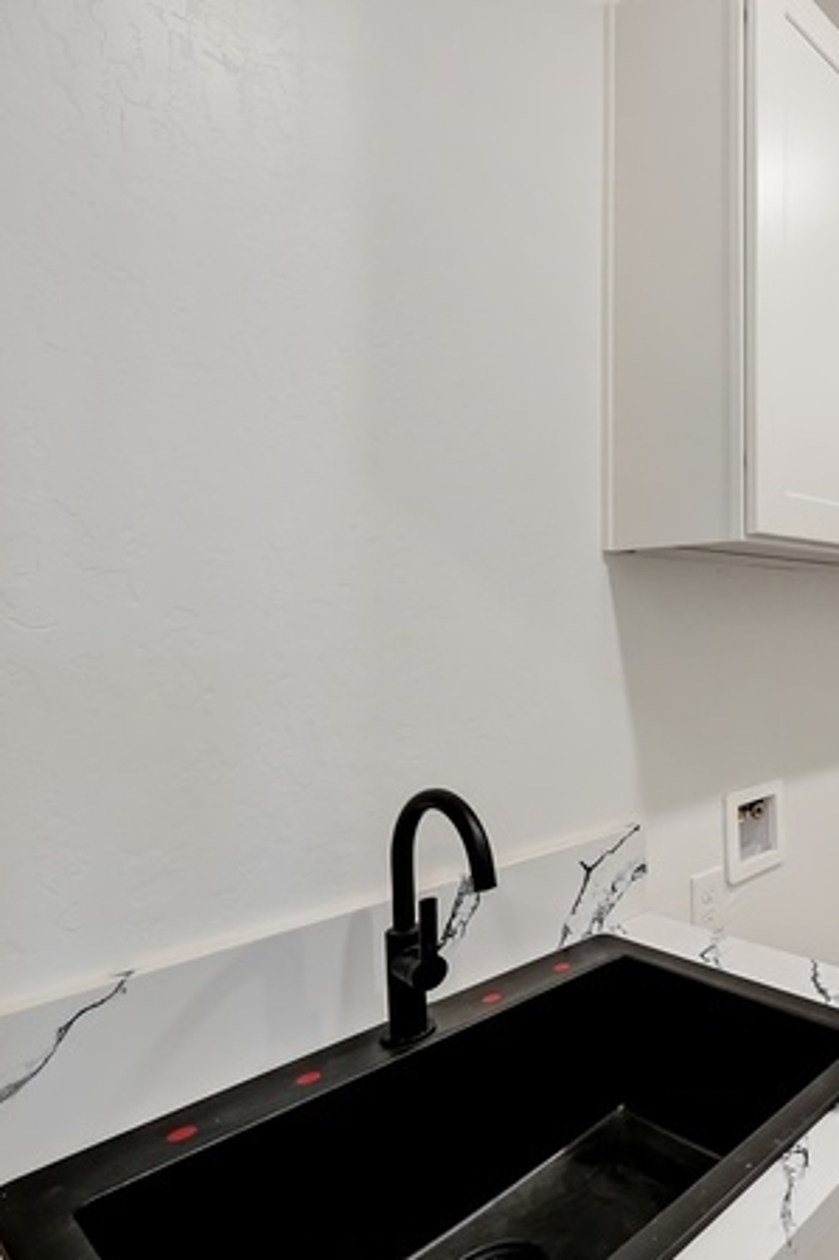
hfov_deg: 46.8
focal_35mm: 20
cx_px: 906
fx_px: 700
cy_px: 612
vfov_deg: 84.0
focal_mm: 12
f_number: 9
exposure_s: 1/30
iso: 1000
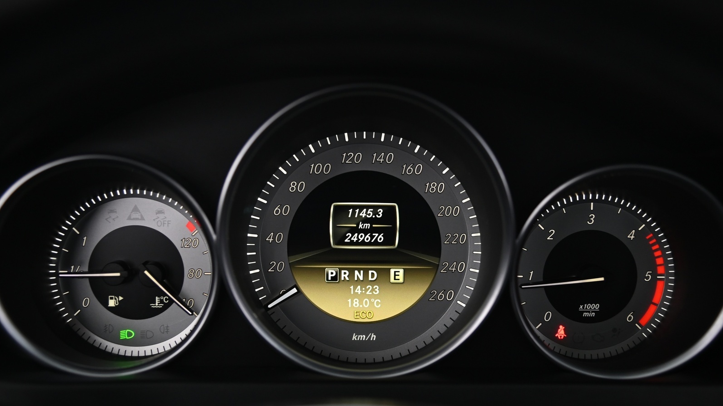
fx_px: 901
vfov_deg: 25.4
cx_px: 361
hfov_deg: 43.7
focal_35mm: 47
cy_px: 238
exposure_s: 1/30
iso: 2000
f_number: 4
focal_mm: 44
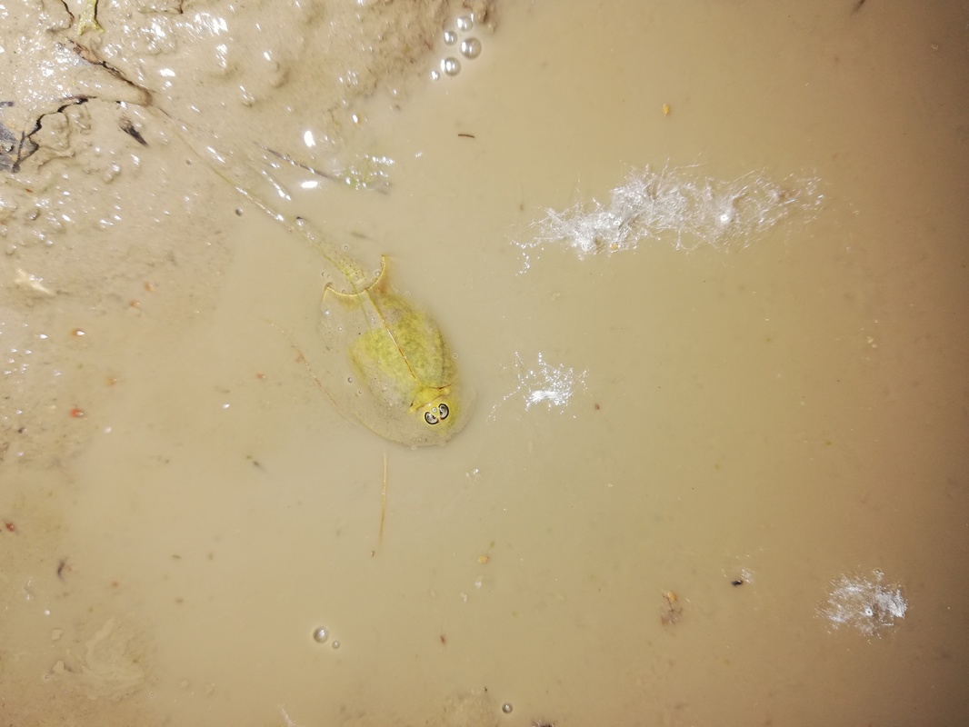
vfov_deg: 53.1
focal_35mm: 26
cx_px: 484
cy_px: 364
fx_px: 728
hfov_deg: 67.3
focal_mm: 3.81
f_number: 2.2
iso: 64
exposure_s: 1/100
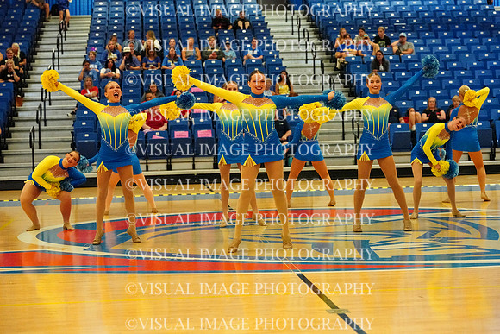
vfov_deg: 14.9
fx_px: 1278
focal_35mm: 92
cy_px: 167
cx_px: 250
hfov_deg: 22.1
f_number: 4
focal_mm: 92
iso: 20000
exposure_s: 1/1000
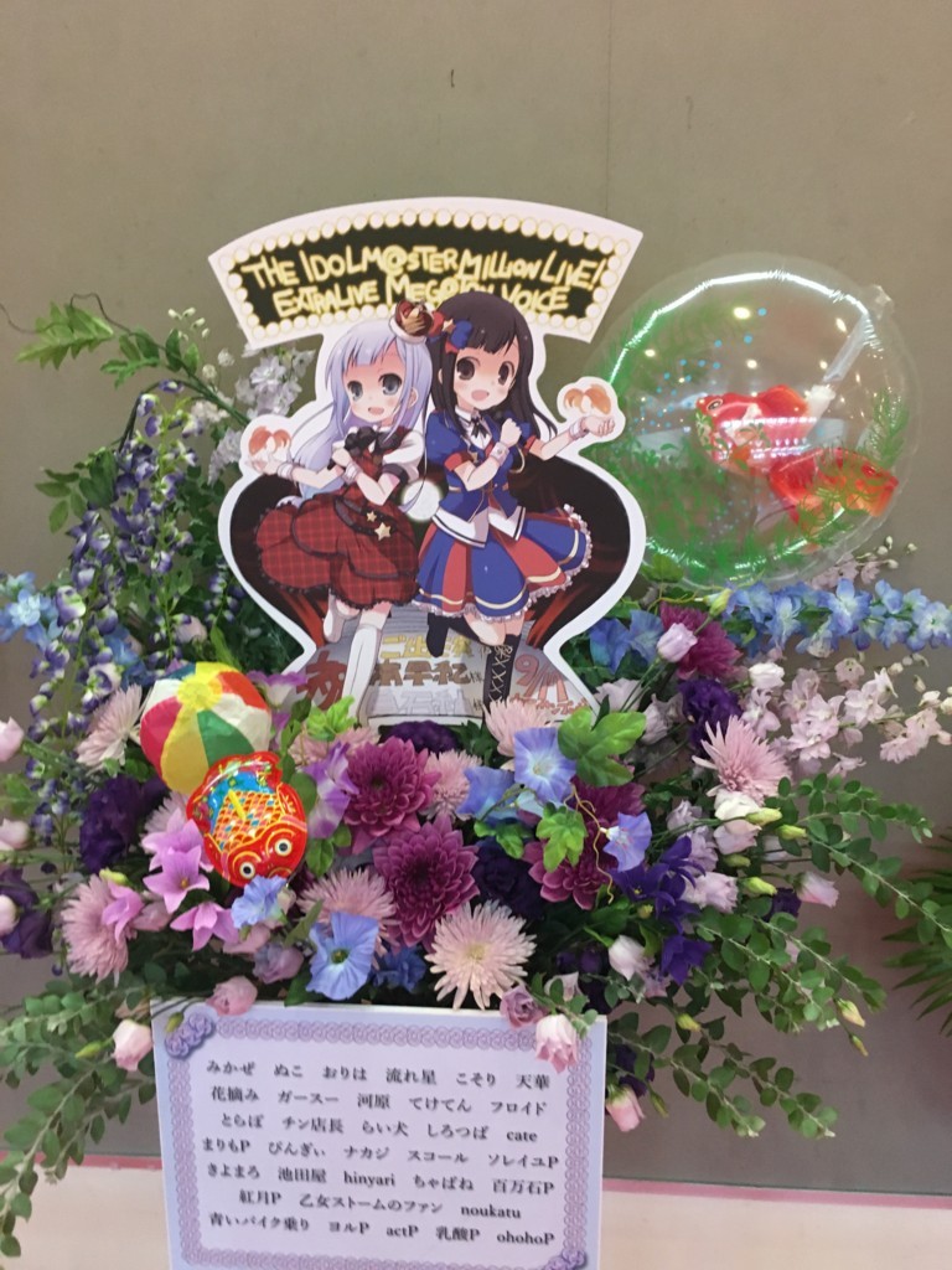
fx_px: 1063
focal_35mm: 29
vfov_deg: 61.7
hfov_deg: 48.2
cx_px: 476
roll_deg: -1.0
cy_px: 635
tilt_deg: -8.5
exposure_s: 1/24
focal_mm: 4.15
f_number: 2.2
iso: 200
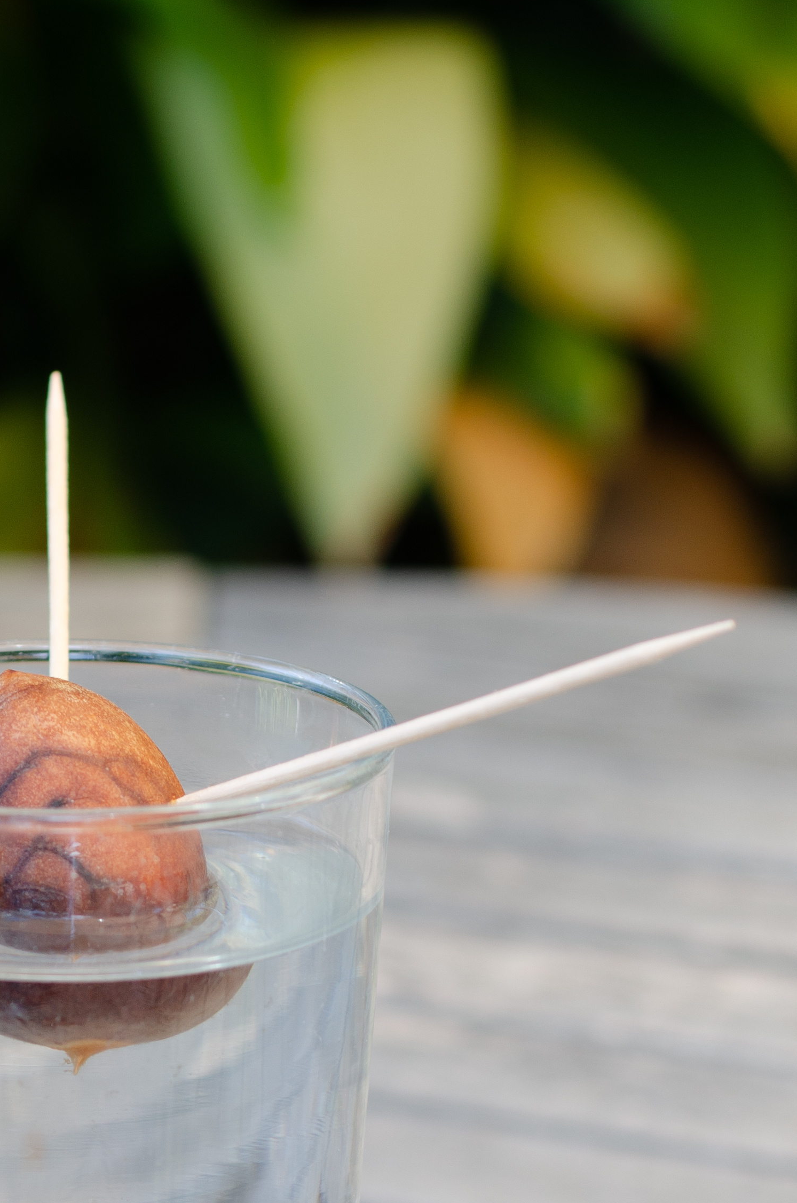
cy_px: 987
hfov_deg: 8.3
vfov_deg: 12.5
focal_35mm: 164
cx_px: 41
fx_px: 5470
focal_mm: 50
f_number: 5
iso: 100
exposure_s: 1/100
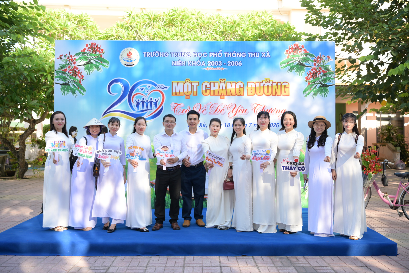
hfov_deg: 53.1
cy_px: 136
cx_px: 204
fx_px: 409
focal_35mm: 36
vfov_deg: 36.9
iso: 250
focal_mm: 36
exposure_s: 1/400
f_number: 2.8
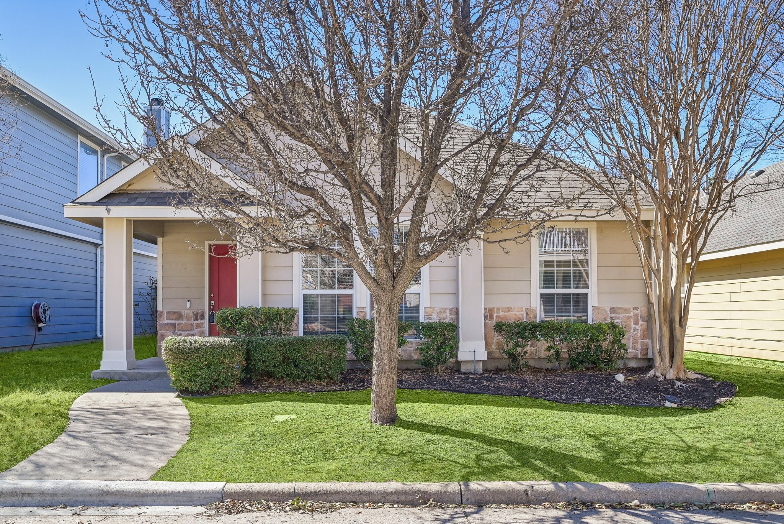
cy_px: 262
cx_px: 392
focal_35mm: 30
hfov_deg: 61.9
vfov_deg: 43.6
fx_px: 654
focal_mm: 30
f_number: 8
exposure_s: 1/500
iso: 400
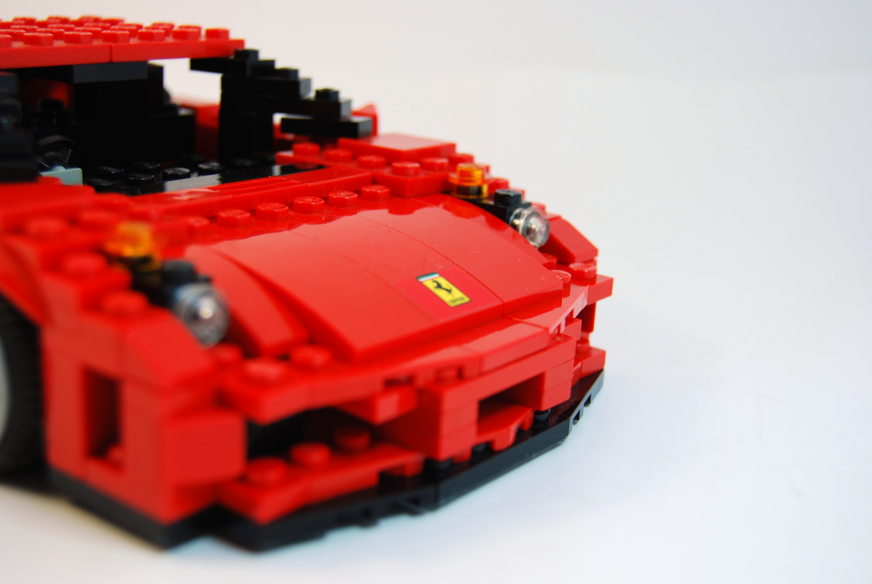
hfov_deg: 37.8
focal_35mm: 52
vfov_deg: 25.8
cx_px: 436
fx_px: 1273
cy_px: 292
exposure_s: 1/125
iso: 200
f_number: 5.6
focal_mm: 35
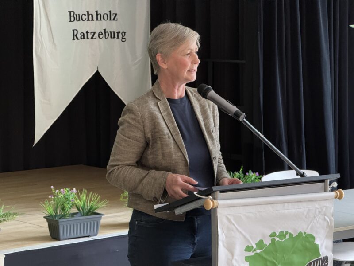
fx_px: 1227
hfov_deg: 16.4
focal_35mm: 120
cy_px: 133
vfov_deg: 12.3
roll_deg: +0.5
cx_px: 177
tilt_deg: -4.7
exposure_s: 1/55
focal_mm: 15.66
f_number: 2.8
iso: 800
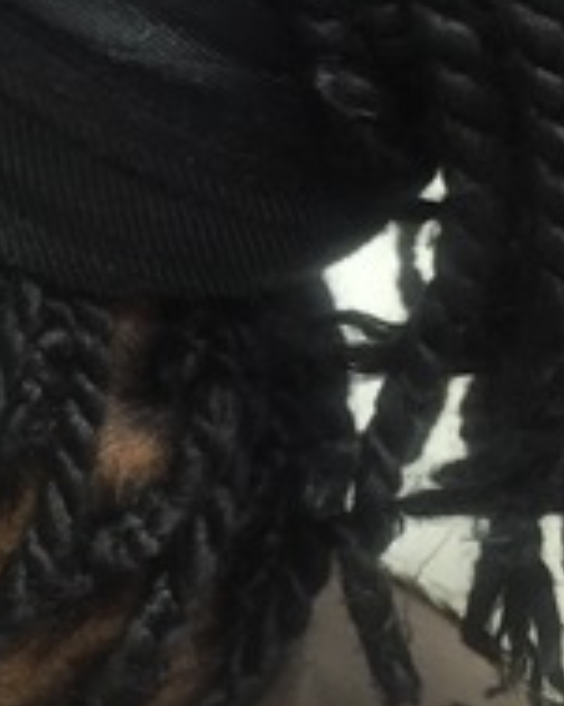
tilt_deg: -28.3
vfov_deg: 21.2
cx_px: -7
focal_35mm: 90
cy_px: 232
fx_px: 1879
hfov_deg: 16.7
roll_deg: +2.9
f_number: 2.2
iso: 250
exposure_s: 1/20
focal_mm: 4.15
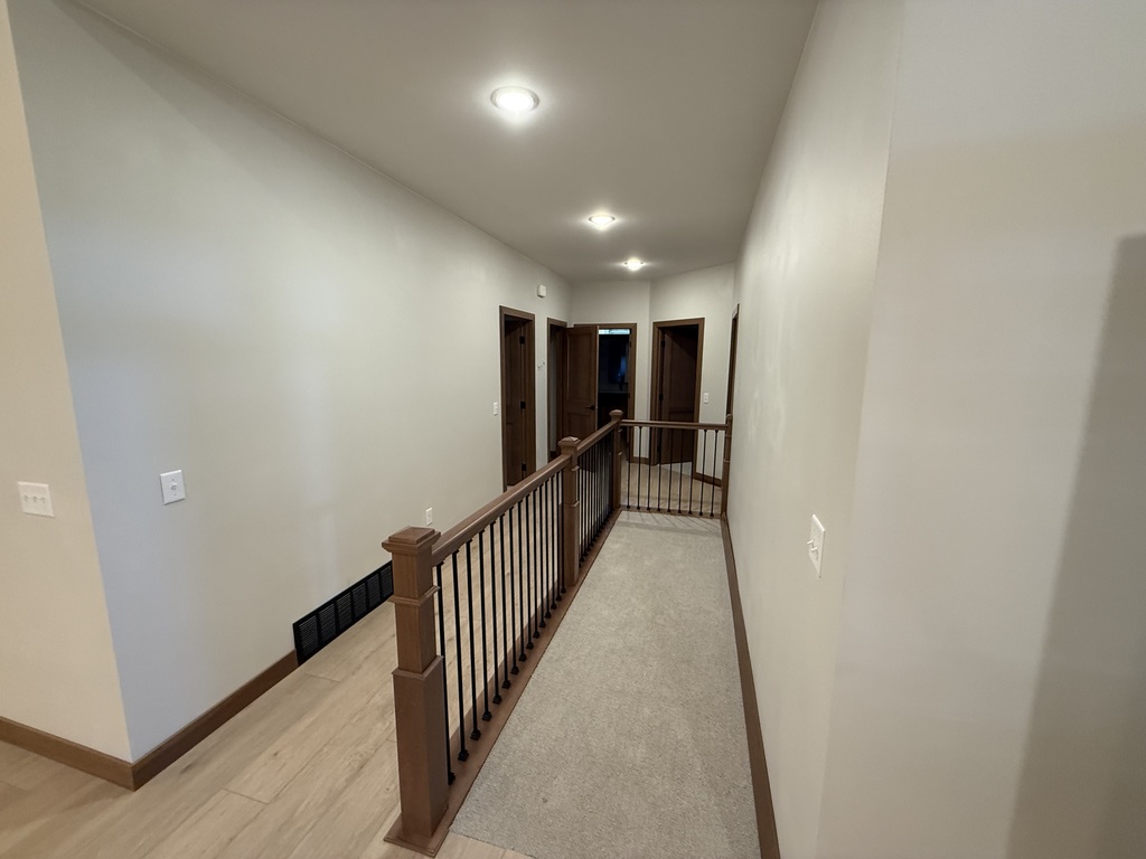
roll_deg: -0.3
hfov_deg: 102.1
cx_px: 573
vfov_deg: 85.7
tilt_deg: -8.7
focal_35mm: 14
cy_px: 430
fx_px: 463
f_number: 2.2
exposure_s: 1/60
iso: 320
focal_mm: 2.22
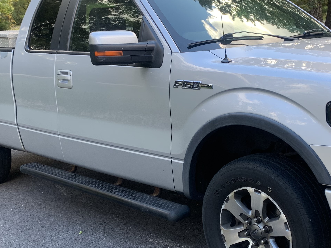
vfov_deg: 26.6
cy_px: 121
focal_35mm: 55
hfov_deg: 34.6
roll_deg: +0.6
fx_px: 526
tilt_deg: -13.4
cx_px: 224
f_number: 1.8
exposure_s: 1/121
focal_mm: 4.25
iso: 25
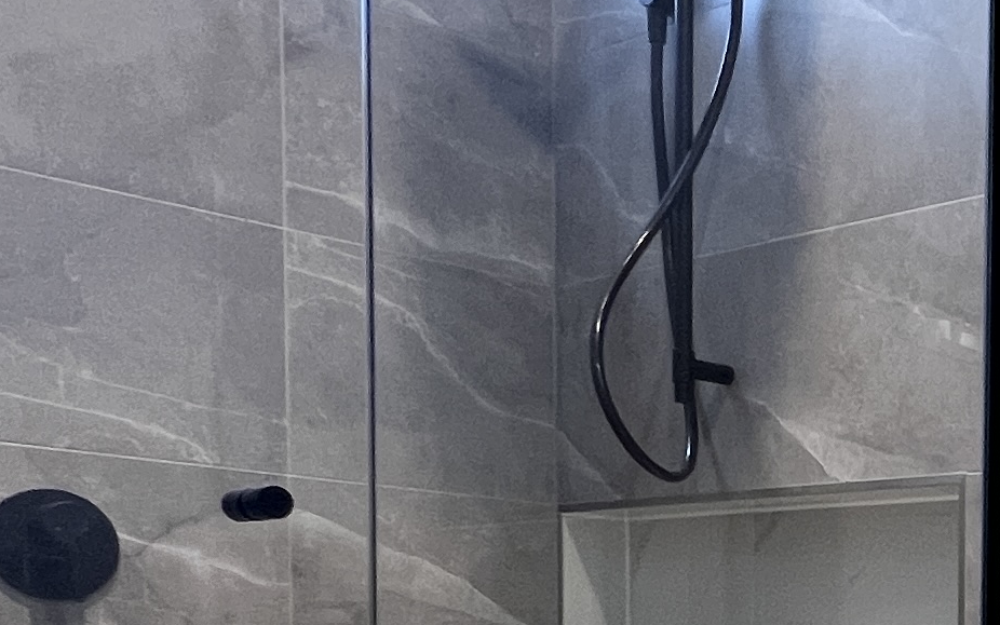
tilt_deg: -3.9
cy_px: 830
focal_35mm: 60
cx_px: 1445
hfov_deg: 26.2
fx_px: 1635
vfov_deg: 19.8
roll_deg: -2.0
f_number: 1.8
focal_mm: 1.57
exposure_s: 1/50
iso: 160
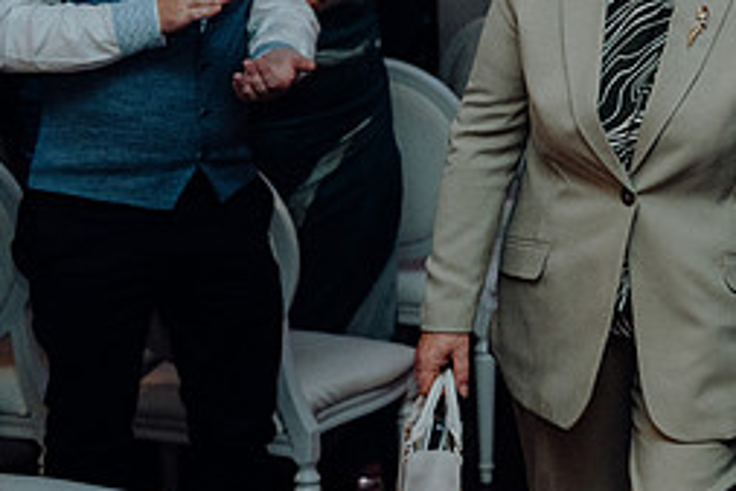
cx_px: 672
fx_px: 2434
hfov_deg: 16.9
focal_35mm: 119
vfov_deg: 11.5
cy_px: 144
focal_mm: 52
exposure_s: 1/160
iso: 2500
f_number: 3.5
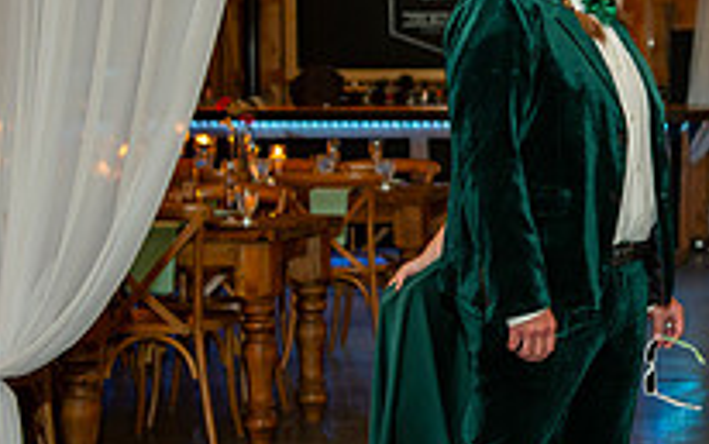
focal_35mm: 122
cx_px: 802
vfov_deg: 10.8
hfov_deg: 16.5
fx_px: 2359
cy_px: 189
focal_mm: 42
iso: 800
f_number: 2.8
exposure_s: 1/60
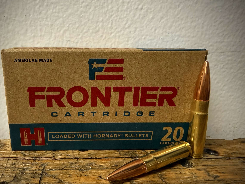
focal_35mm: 27
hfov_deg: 65.2
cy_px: 98
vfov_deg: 51.3
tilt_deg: -15.7
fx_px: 191
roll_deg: -0.2
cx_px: 112
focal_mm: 2.22
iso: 250
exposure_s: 1/60
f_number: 2.2
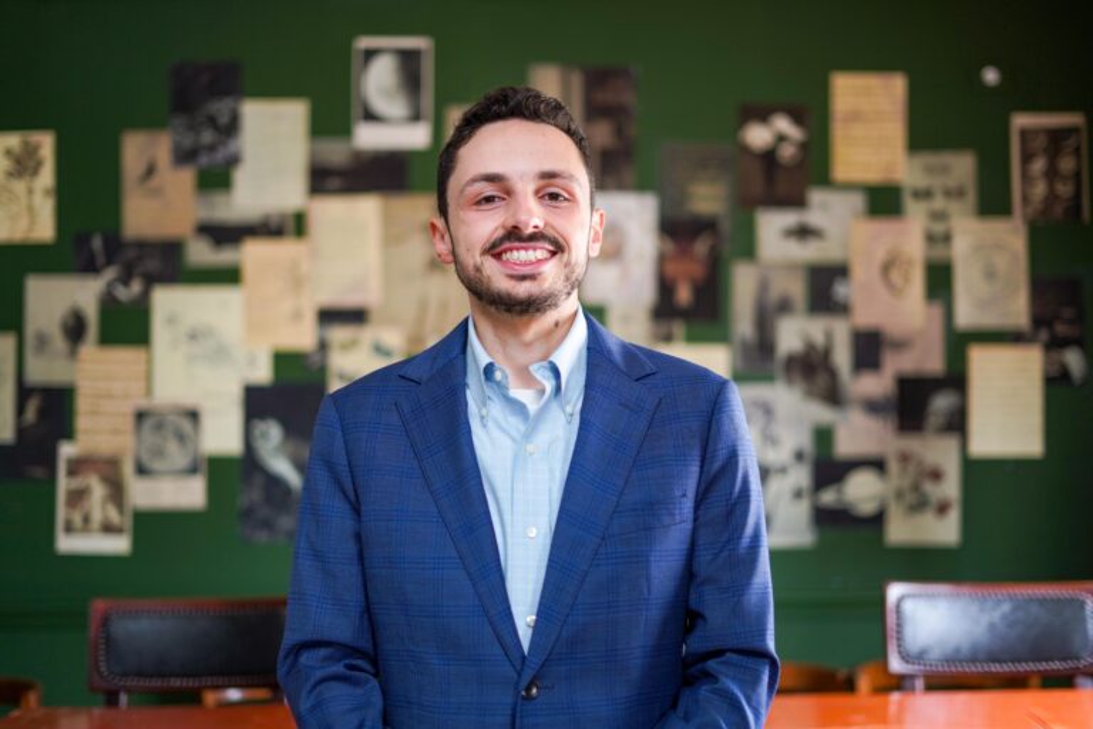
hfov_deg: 39.6
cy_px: 364
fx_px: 1518
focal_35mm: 50
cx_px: 546
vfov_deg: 27.0
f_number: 1.8
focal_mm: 50
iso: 320
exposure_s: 1/100
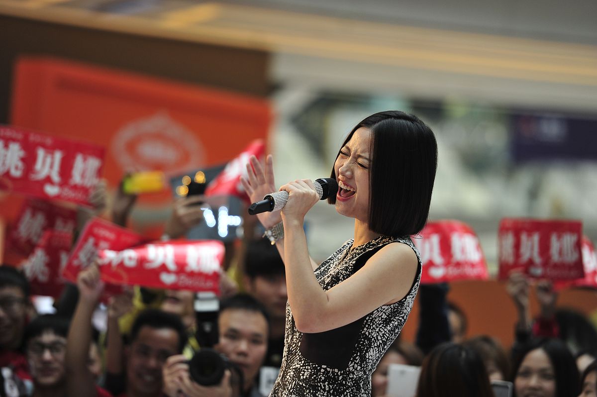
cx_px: 298
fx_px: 3231
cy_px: 198
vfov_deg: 7.0
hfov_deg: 10.6
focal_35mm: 195
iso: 800
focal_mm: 195
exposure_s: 1/500
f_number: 2.8
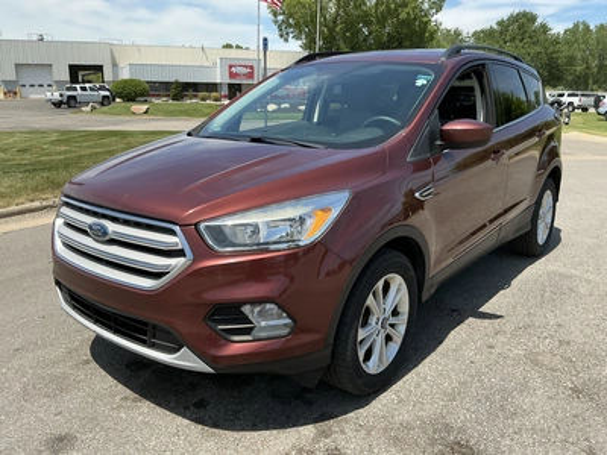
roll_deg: -1.1
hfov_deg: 63.4
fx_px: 491
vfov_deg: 49.7
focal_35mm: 28
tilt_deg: -15.5
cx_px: 304
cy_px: 228
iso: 25
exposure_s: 1/1279
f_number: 1.8
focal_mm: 3
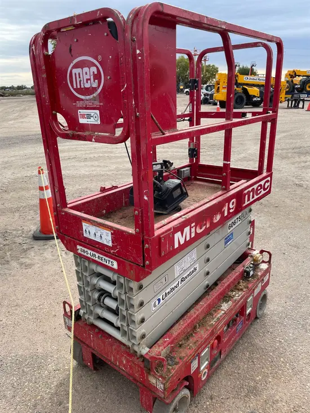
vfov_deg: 67.3
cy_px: 206
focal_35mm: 26
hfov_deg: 53.1
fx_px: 310
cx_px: 155
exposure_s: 1/790
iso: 32
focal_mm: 4.2
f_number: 1.6
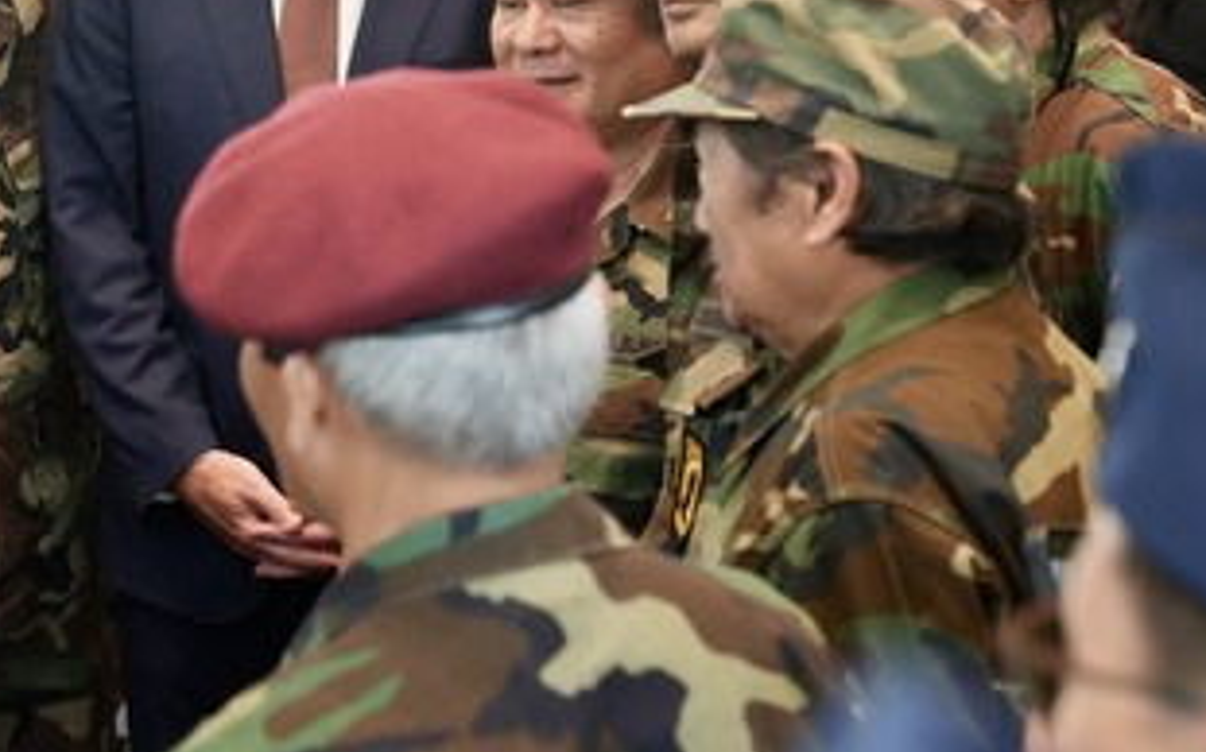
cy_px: 110
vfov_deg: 11.6
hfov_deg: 18.5
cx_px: 287
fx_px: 3679
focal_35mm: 112
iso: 6400
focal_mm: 61
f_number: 4.5
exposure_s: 1/320
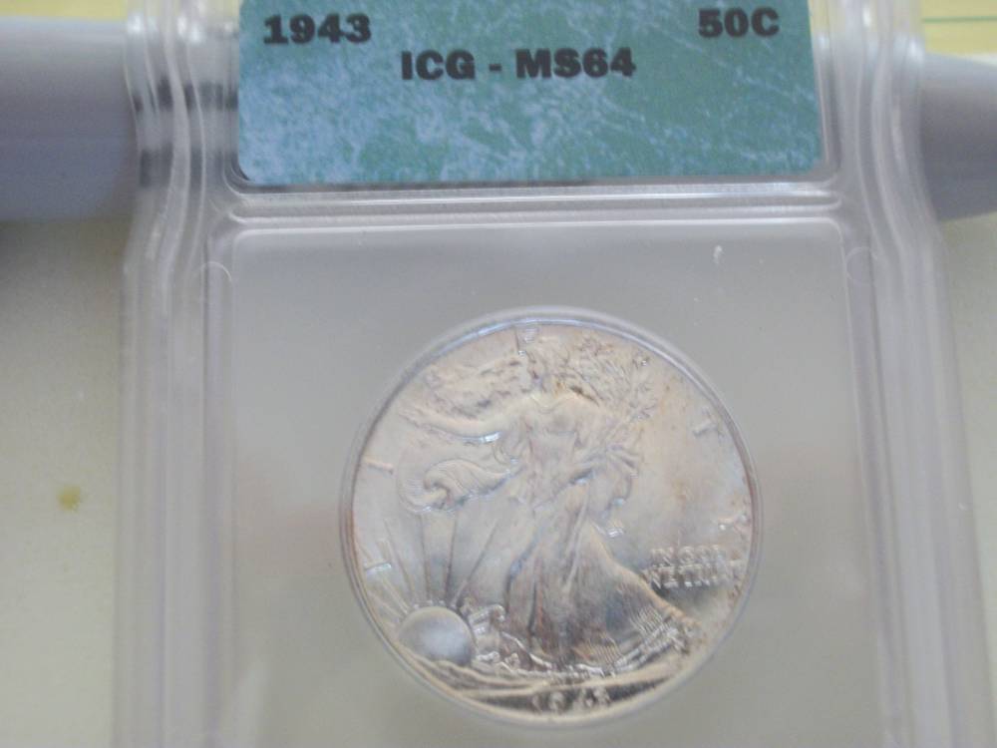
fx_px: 1786
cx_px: 498
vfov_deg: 23.7
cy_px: 374
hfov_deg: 31.2
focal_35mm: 62
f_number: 4.1
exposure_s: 1/4
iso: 250
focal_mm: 11
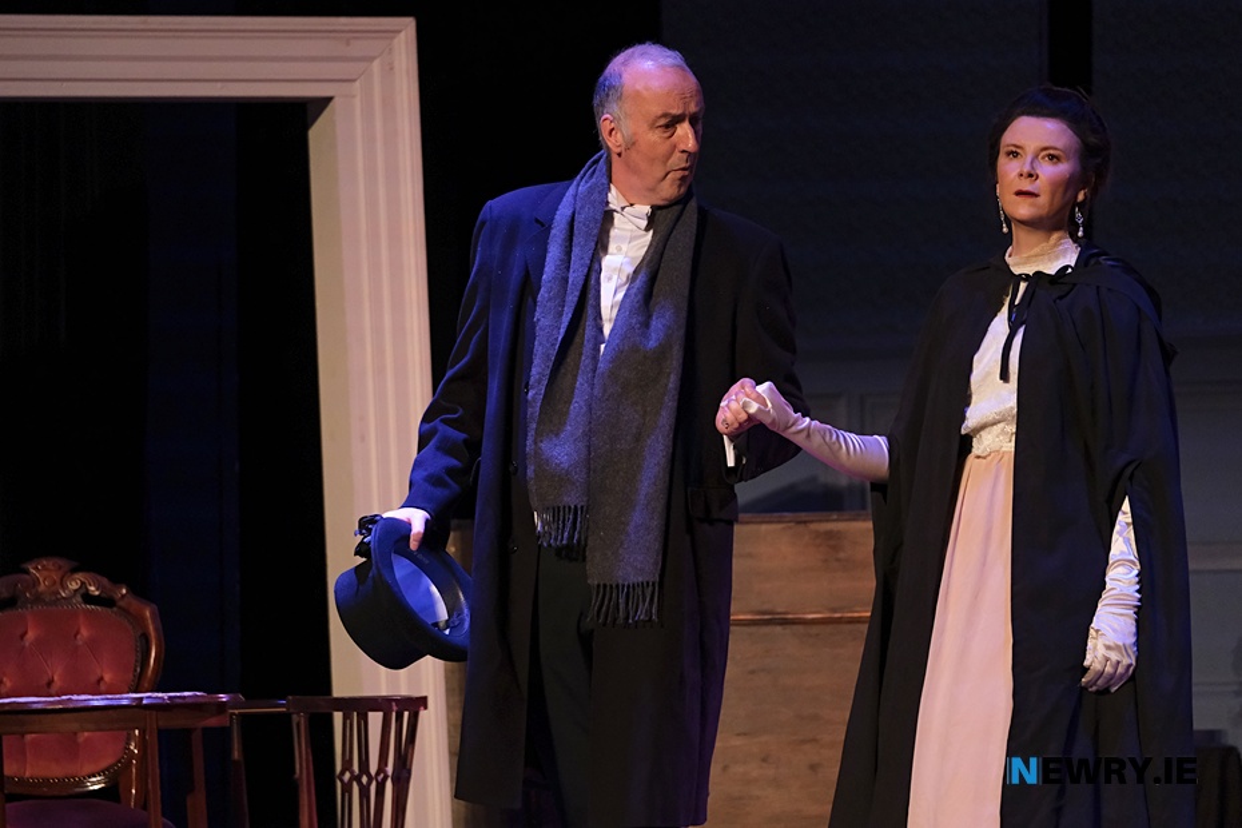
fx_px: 7244
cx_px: 621
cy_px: 414
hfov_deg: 9.8
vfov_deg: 6.5
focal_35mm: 210
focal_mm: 140
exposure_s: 1/500
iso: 3200
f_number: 2.8
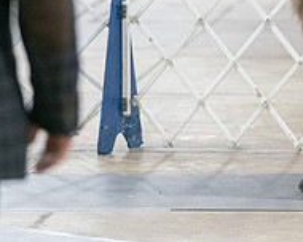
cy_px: -41
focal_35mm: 460
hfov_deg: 4.2
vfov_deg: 3.4
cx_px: 320
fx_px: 4125
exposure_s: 1/200
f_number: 2.8
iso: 5000
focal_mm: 138
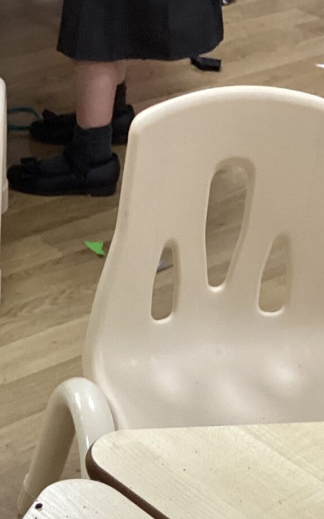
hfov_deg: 13.9
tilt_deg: -43.9
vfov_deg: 20.8
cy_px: 648
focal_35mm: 92
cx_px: -20
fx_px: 1300
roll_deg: -2.7
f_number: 2.4
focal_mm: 3.3
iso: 200
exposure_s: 1/50
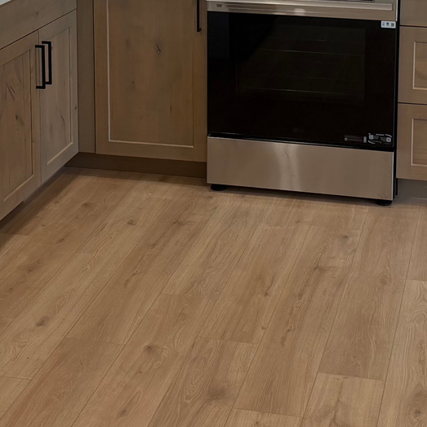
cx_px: 242
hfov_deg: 20.9
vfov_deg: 20.0
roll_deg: -0.7
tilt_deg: -10.2
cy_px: -34
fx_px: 1158
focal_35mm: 83
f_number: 1.78
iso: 100
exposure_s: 1/120
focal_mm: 6.76
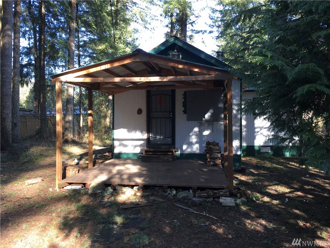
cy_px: 124
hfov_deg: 61.7
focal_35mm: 29
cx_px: 165
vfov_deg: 48.2
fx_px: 276
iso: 40
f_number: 2.2
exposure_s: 1/120
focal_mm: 4.15
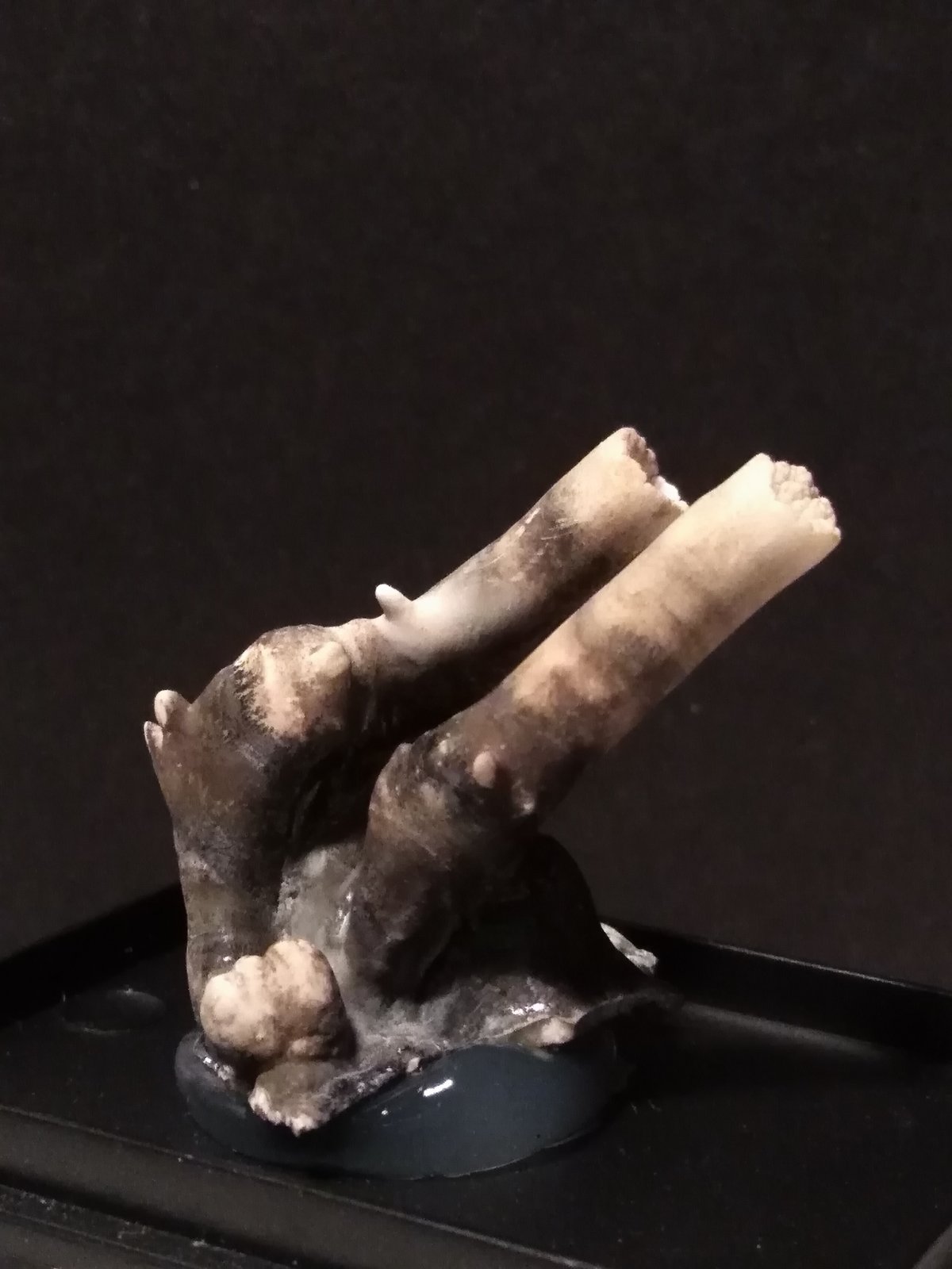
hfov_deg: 53.1
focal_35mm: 26
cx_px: 476
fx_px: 953
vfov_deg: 67.3
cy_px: 634
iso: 972
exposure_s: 1/14.3
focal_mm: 3.54
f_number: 2
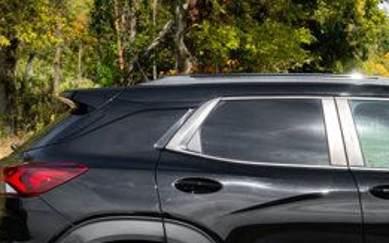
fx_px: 1007
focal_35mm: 95
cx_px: 352
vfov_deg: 13.6
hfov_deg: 21.4
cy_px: 229
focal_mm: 38
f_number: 5.6
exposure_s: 1/2000
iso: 640
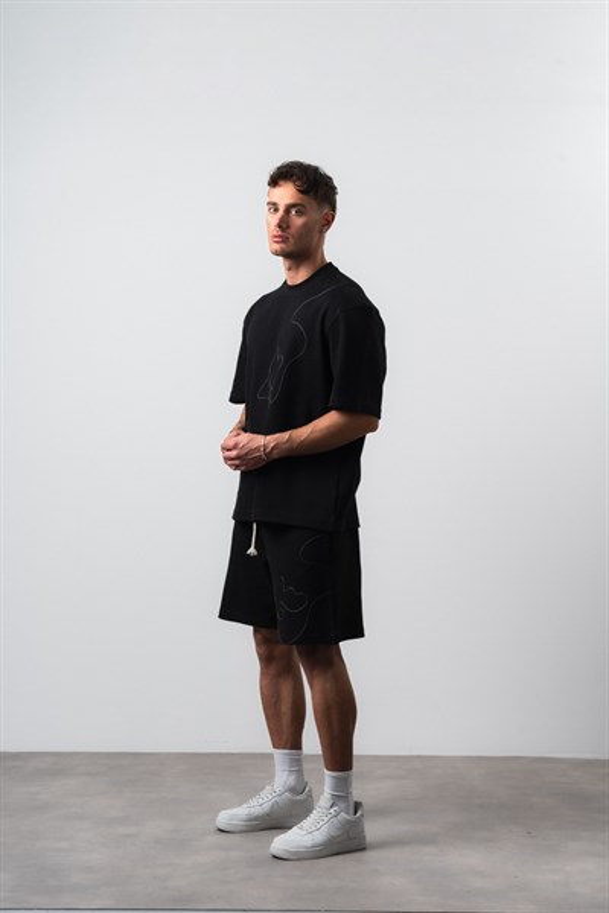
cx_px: 304
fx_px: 1682
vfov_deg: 30.4
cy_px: 456
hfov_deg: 20.5
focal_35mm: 66
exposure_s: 1/125
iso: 100
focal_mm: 66.3
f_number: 10
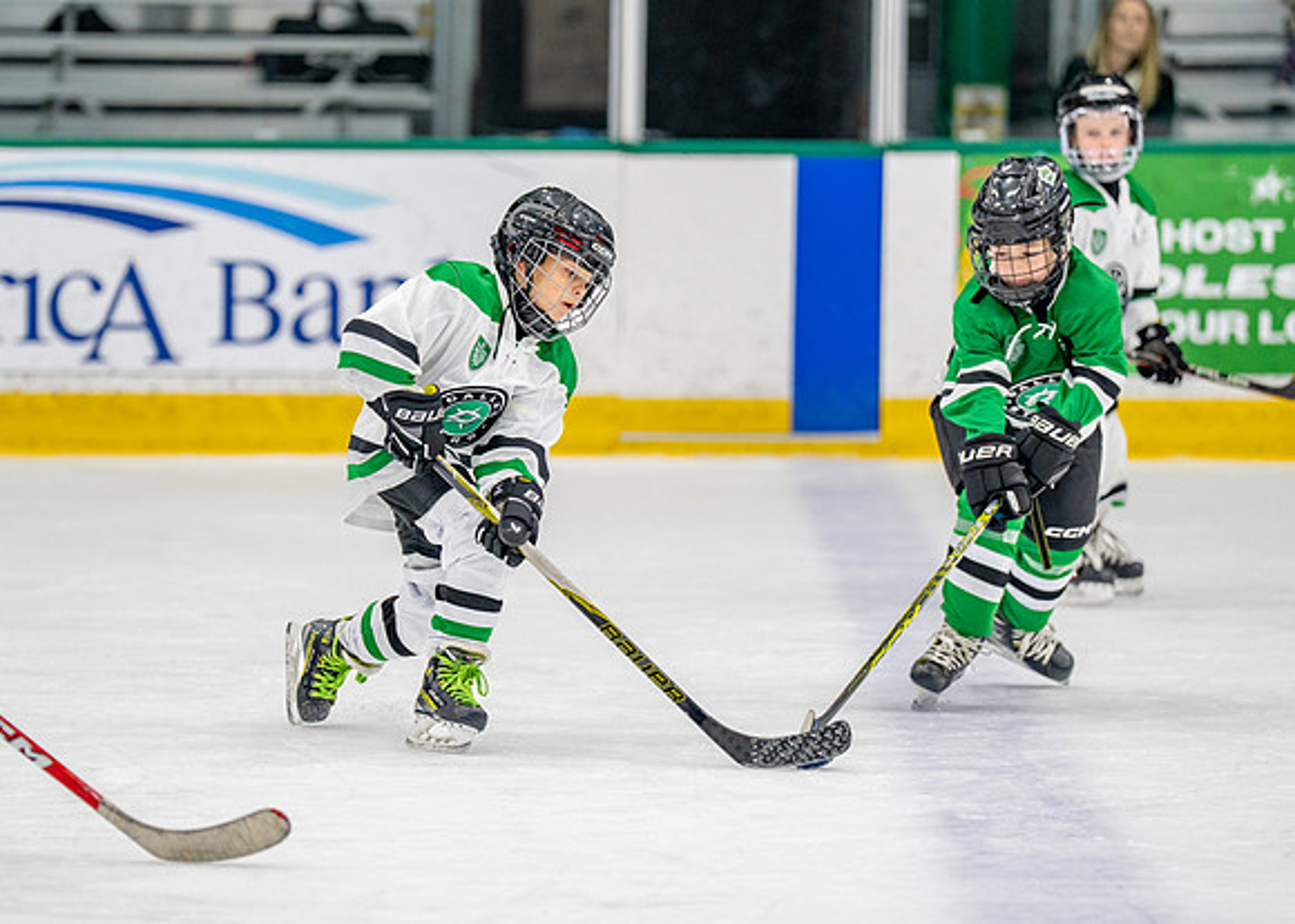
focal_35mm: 213
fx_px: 7818
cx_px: 514
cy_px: 438
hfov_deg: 9.5
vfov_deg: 6.8
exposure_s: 1/1250
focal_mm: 162
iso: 1000
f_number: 2.8
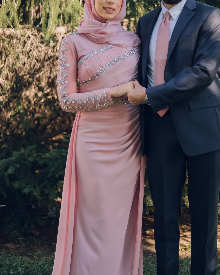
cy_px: 41
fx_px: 879
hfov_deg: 14.3
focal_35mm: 108
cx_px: 133
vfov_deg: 17.6
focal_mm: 50
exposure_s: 1/1250
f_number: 1.4
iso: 125
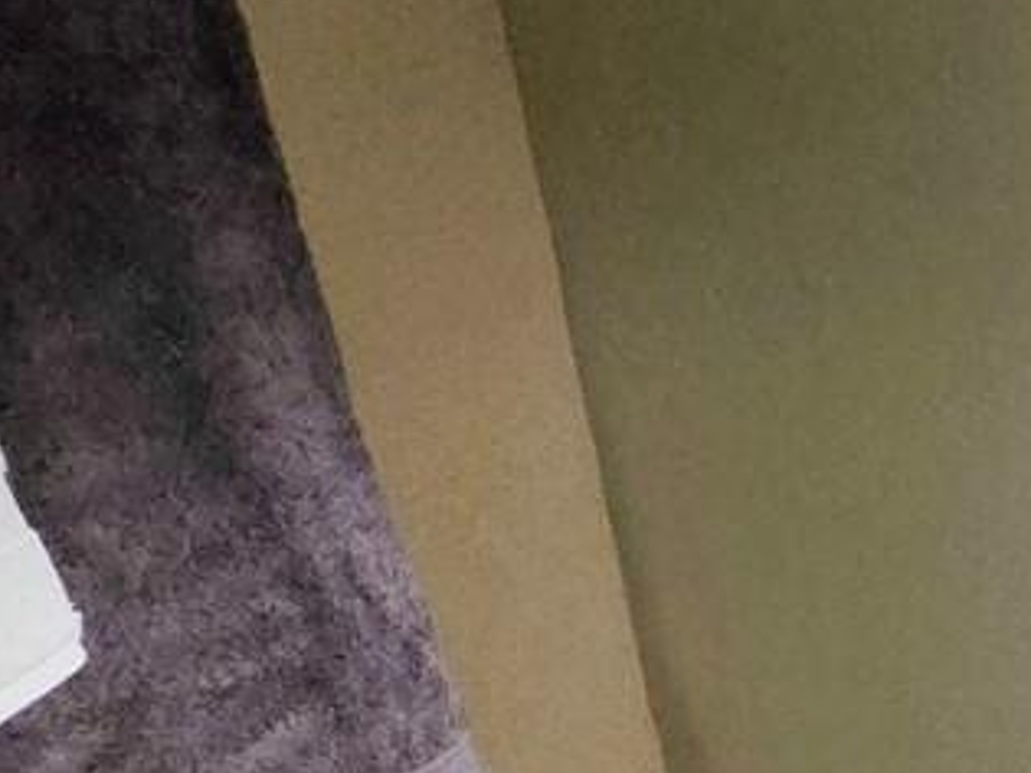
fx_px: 1965
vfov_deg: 22.1
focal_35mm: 66
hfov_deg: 19.6
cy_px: 236
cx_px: 1957
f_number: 2.2
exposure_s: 1/60
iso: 1000
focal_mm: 2.2
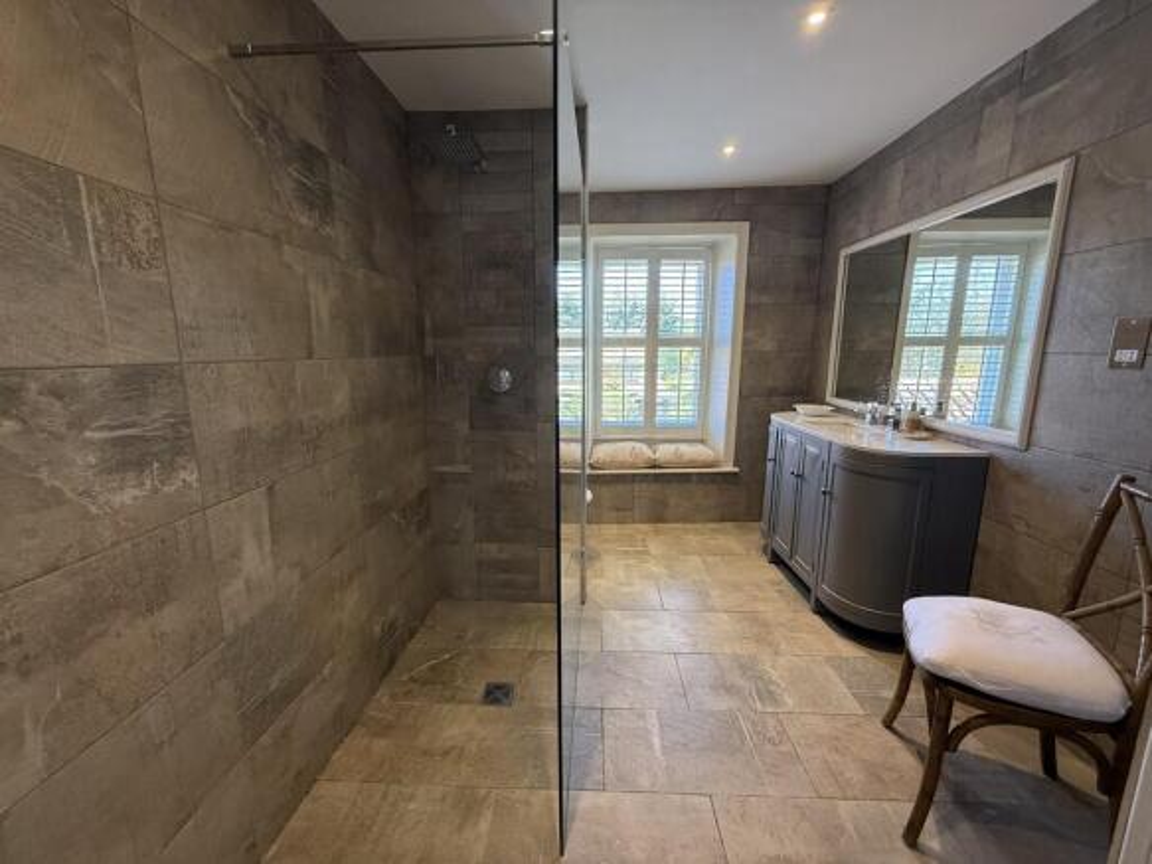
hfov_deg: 102.1
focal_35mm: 14
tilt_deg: -11.3
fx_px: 466
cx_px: 576
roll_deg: +0.3
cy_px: 432
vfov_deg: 85.7
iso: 160
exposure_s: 1/100
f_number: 2.2
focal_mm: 2.22
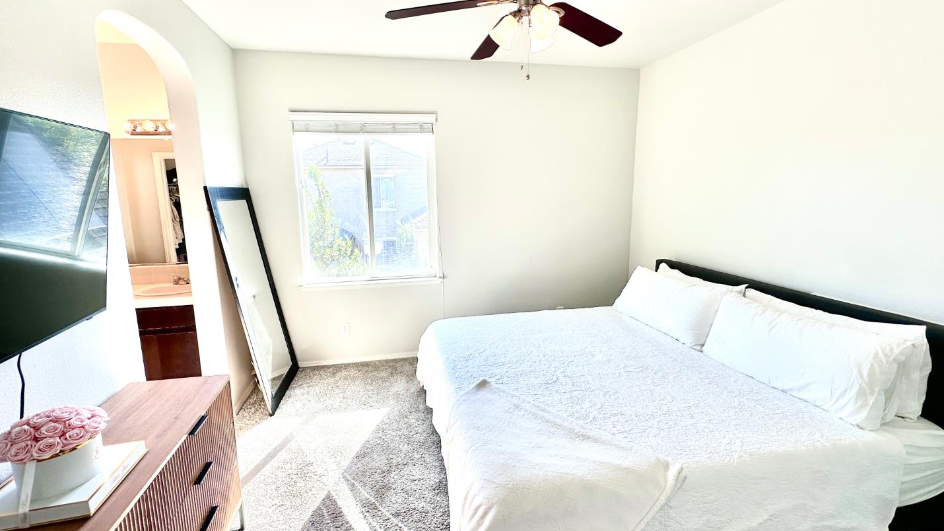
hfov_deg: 99.4
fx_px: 400
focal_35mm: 16
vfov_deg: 67.0
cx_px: 464
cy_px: 254
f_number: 2.2
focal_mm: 2.22
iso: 40
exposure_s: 1/166
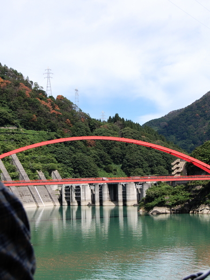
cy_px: 127
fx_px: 510
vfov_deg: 30.7
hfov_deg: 23.3
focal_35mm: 63
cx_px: 104
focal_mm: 38
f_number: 9
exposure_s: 1/320
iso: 200
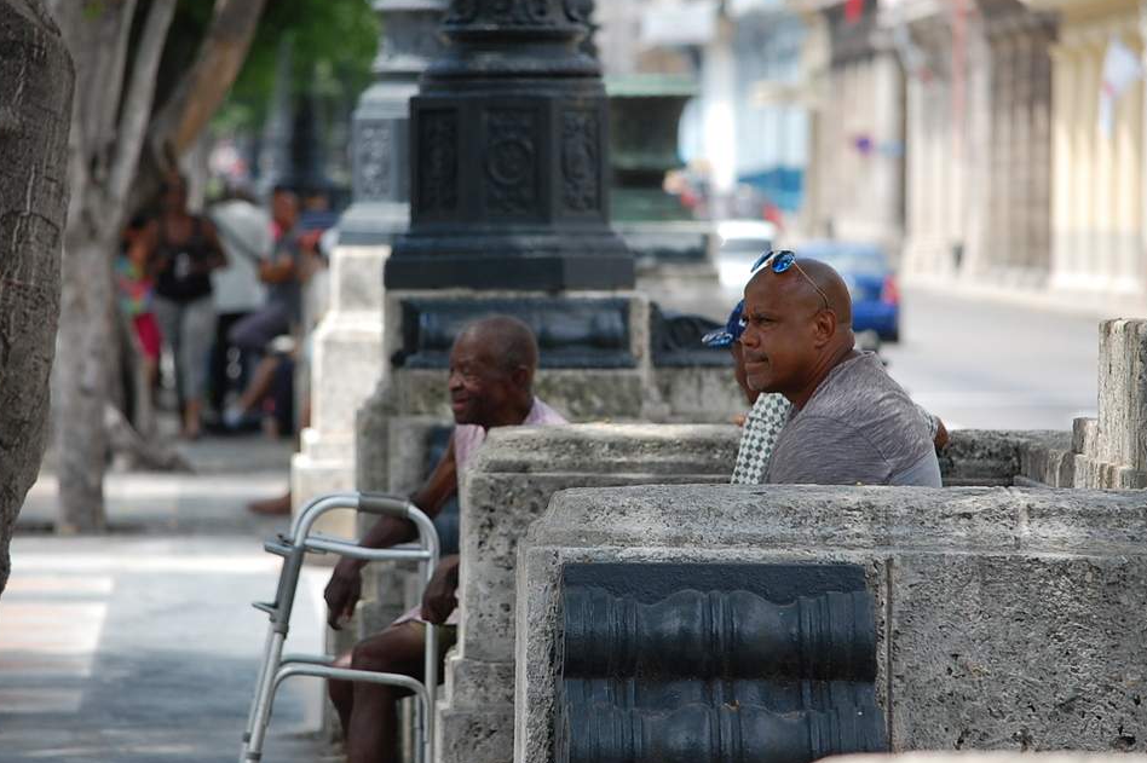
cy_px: 357
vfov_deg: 5.6
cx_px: 546
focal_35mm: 243
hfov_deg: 8.5
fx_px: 7738
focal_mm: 150
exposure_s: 1/800
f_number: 5
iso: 400
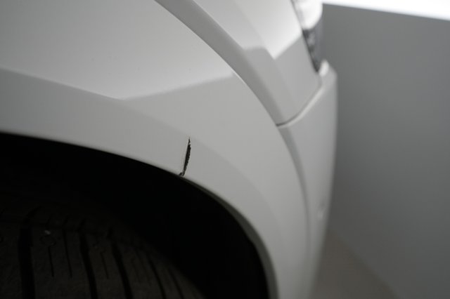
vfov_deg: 46.4
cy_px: 150
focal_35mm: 28
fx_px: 350
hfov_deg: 65.5
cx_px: 225
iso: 1600
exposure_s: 1/100
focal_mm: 28
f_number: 5.6
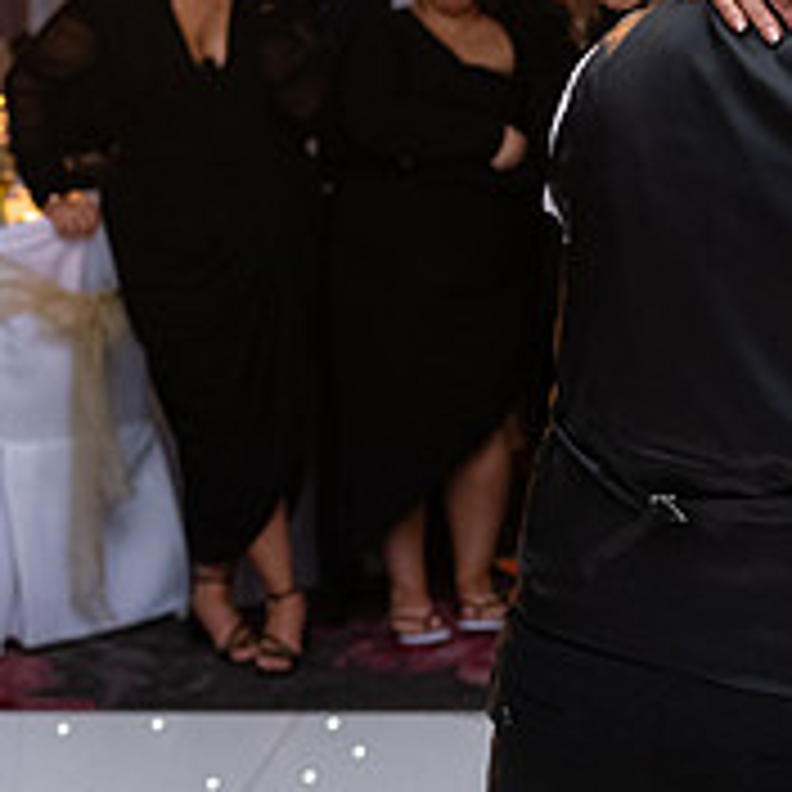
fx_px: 2537
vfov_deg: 17.7
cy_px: 277
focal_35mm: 98
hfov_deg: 17.2
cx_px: 860
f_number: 3.5
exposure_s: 1/160
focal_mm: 35
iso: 1250
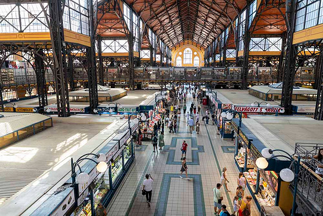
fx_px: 215
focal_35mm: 24
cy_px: 108
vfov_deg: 53.2
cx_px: 162
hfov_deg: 73.7
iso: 320
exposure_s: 1/50
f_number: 5
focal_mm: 24
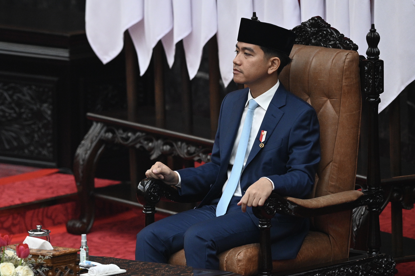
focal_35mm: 400
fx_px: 4608
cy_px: 138
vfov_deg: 3.4
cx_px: 208
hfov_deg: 5.2
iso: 3200
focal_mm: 400
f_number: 4
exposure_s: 1/400
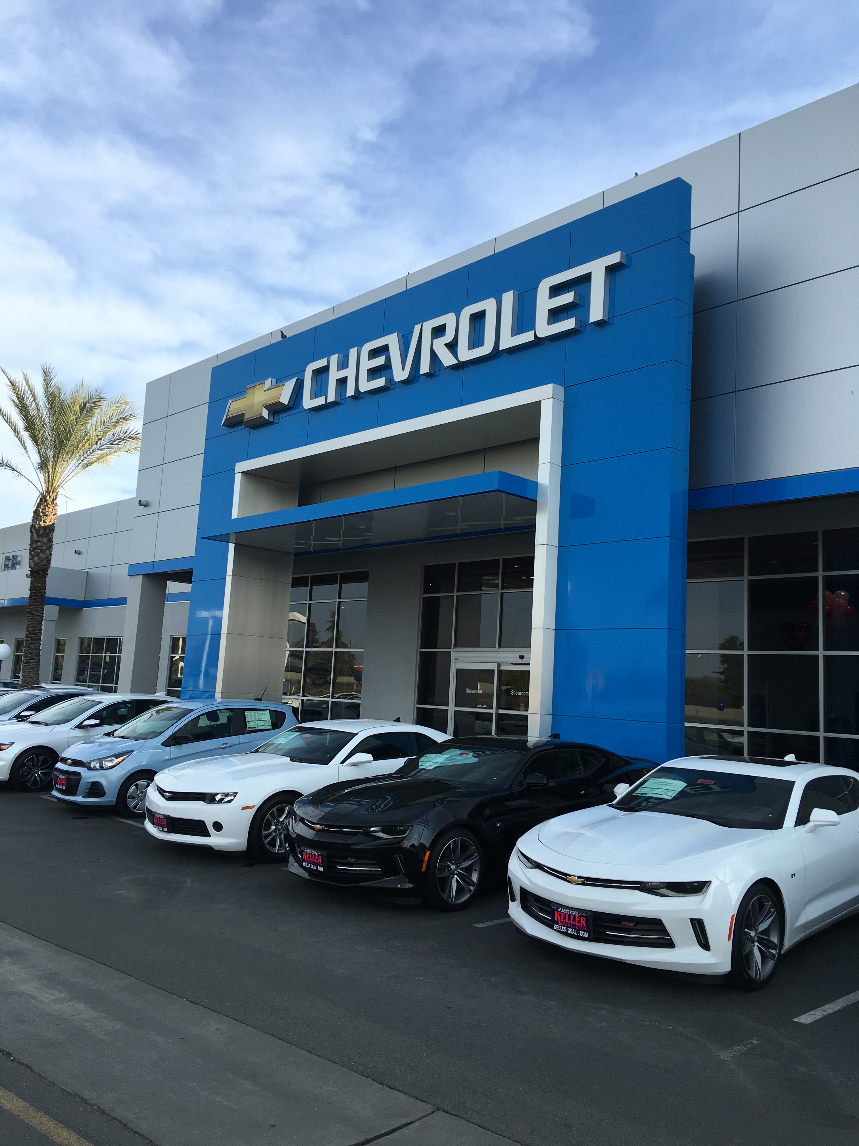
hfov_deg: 48.2
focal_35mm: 29
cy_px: 573
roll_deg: -3.2
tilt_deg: +9.8
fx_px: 960
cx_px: 430
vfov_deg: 61.7
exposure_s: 1/793
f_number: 2.2
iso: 25
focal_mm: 4.15
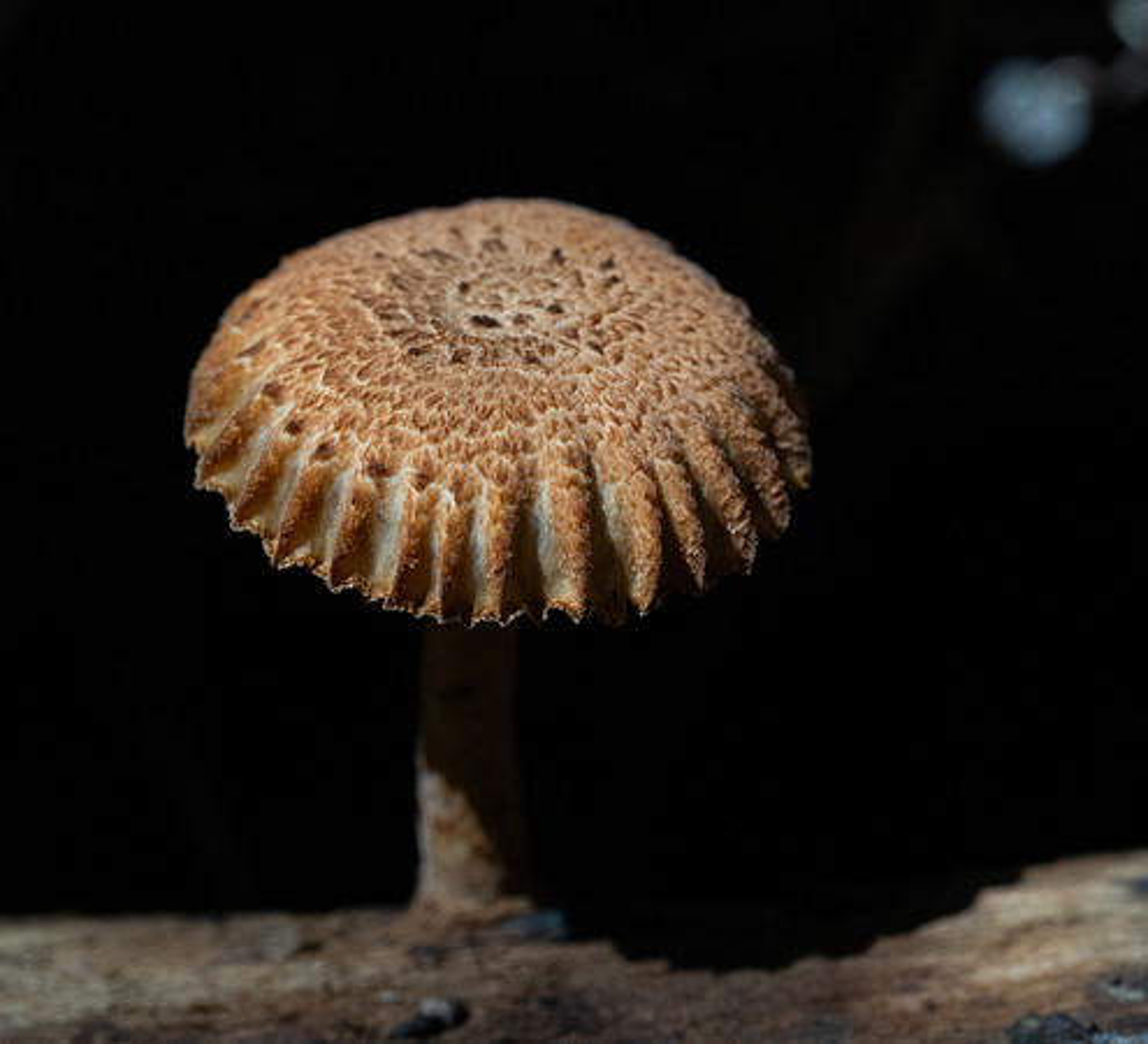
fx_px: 5396
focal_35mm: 151
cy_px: 460
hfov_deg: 12.1
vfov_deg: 11.0
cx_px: 530
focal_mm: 60
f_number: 7.1
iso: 320
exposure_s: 1/125
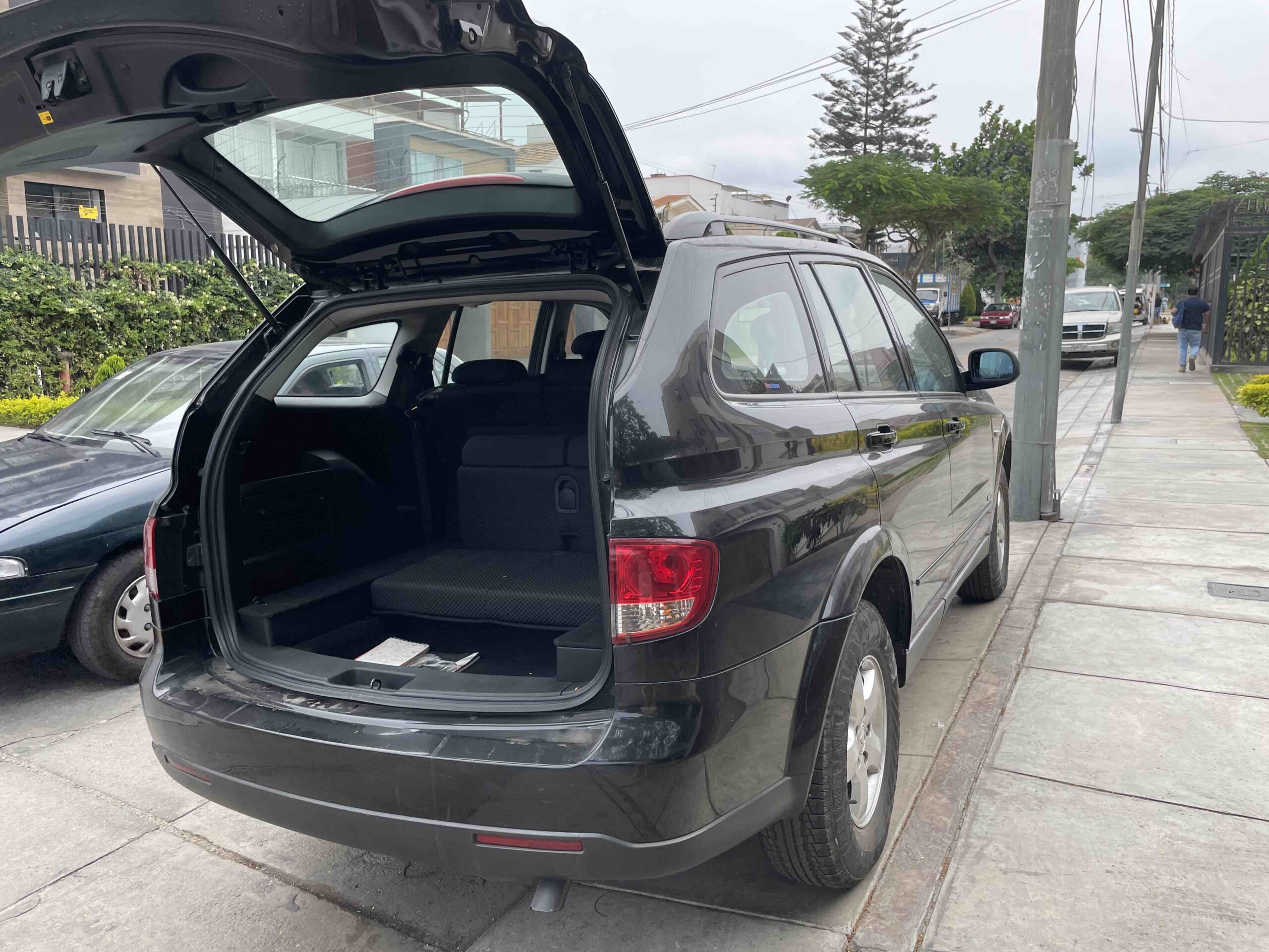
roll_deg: -0.9
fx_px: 953
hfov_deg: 67.3
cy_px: 476
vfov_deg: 53.1
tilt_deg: -9.0
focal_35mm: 26
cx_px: 634
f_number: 1.6
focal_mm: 4.2
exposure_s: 1/1335
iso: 32
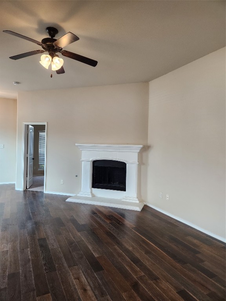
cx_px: 113
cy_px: 150
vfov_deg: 73.9
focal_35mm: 23
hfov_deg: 58.9
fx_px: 200
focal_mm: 5.4
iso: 200
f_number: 1.8
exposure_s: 1/120
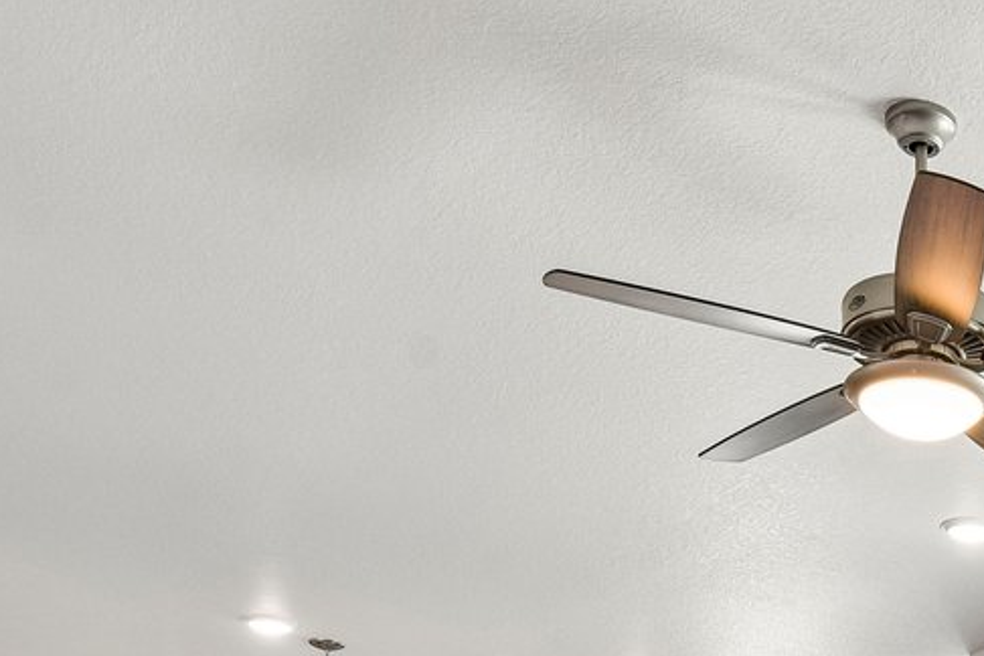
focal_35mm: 59
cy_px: 1084
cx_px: 1221
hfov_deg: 28.8
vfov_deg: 19.0
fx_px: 1613
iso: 110
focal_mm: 14
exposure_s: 1/15
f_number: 8
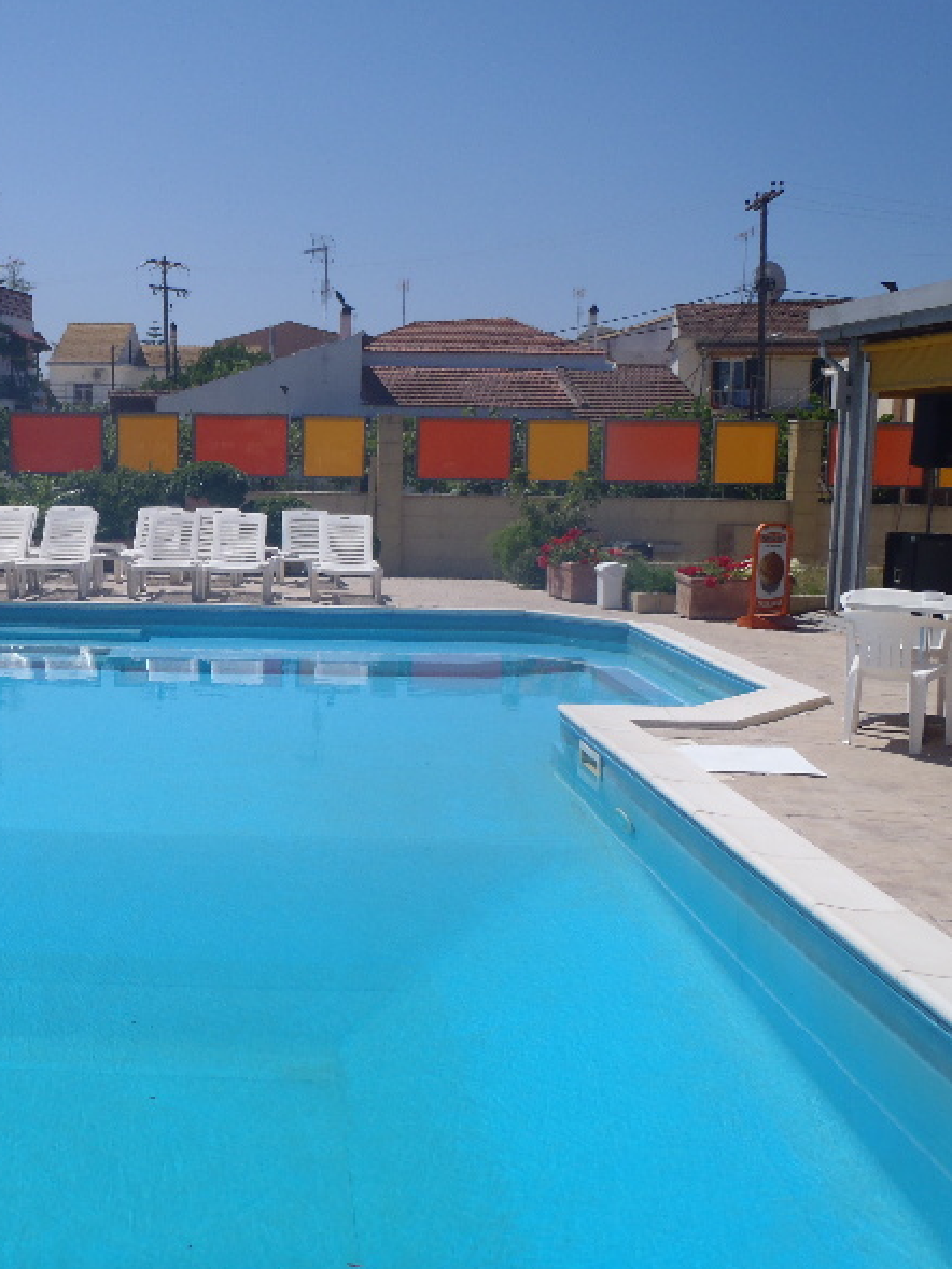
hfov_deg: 36.6
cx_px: 209
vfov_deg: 49.0
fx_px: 1393
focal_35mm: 38
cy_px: 638
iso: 80
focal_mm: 5
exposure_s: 1/160
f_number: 10
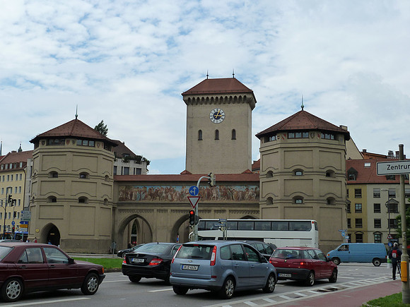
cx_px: 205
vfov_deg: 30.3
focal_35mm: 48
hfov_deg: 39.7
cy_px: 154
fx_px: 569
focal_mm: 7.9
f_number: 5
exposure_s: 1/400
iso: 125
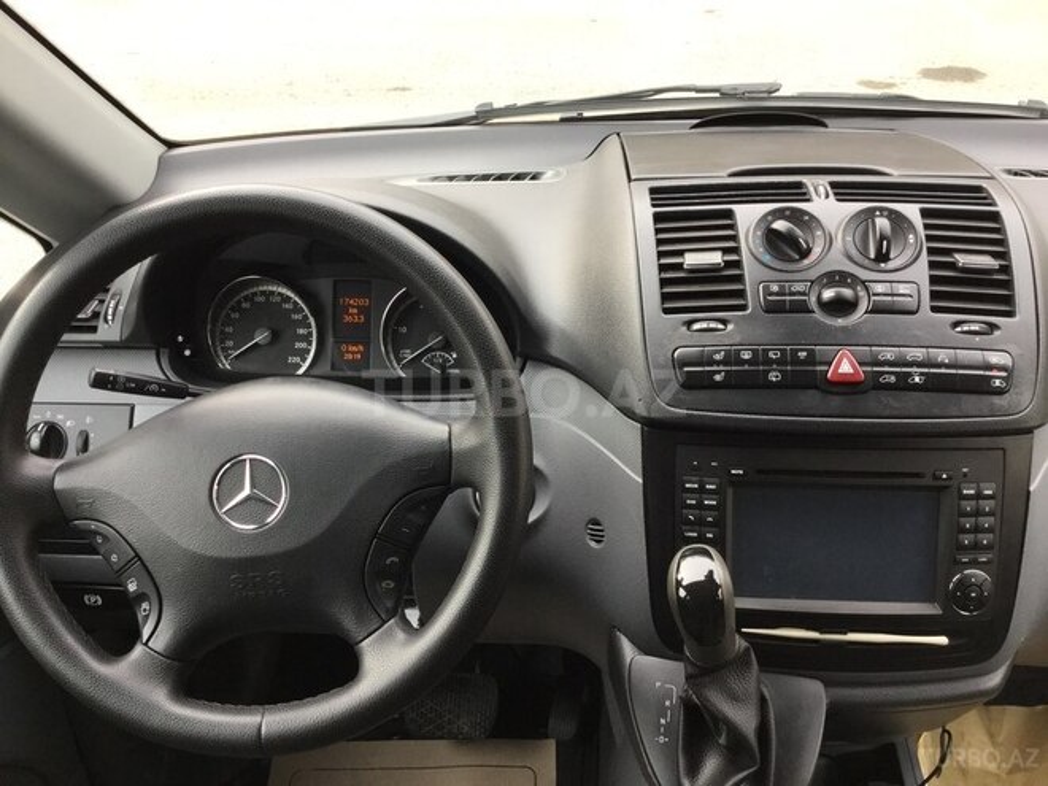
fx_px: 939
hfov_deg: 58.4
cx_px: 524
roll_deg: +1.4
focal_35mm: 31
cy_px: 393
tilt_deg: -31.8
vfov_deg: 45.4
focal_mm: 3.3
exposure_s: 1/100
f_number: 2.4
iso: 40
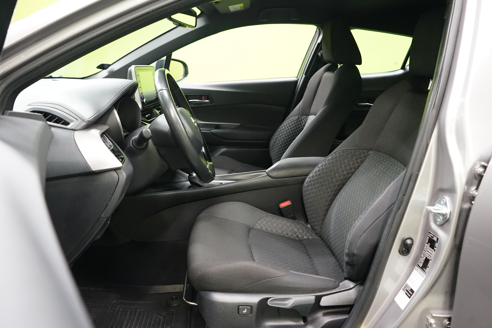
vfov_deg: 46.4
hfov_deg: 65.5
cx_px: 246
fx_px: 383
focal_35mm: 28
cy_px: 164
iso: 5000
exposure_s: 1/50
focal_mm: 28
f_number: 5
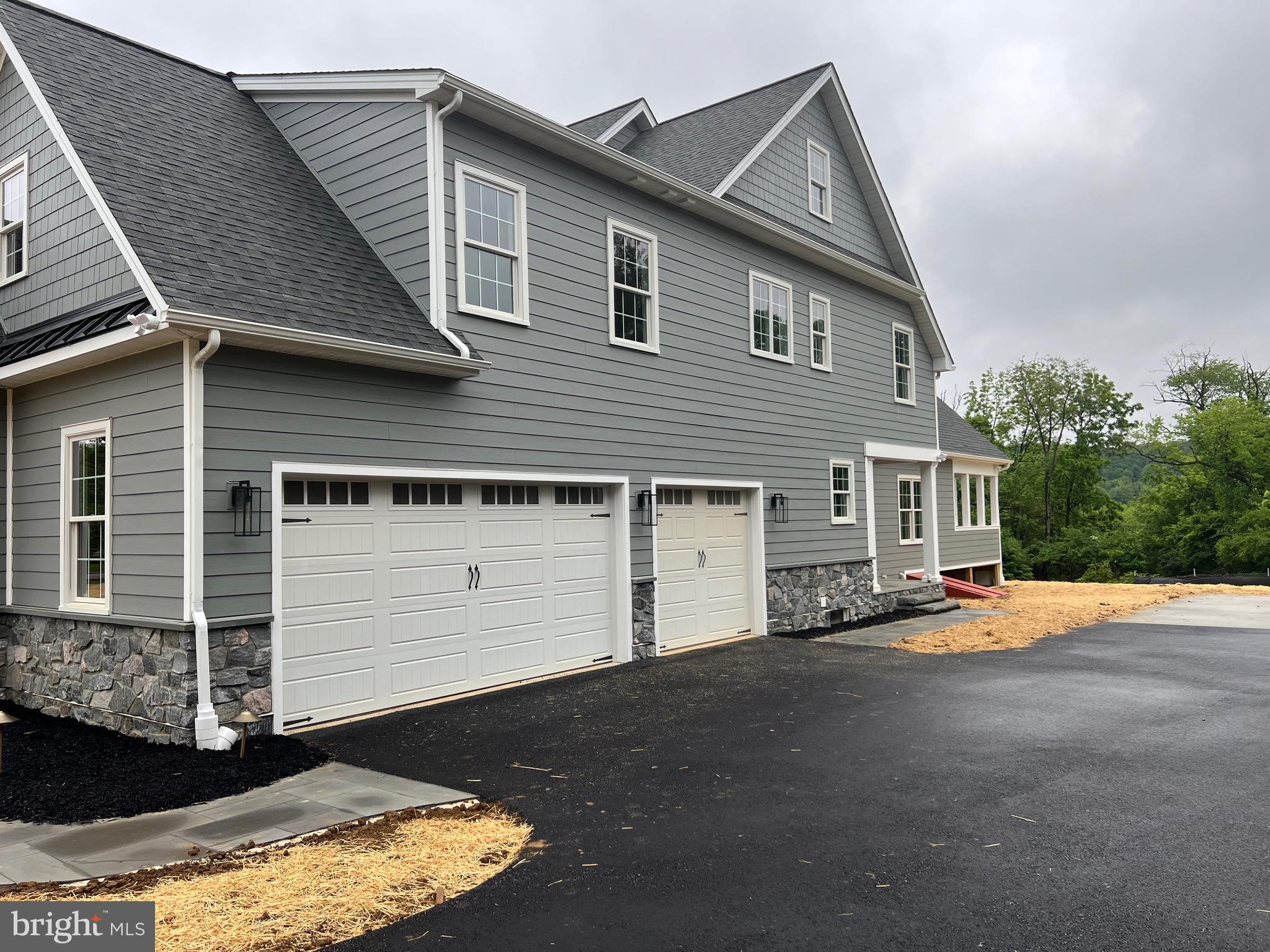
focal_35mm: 26
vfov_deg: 53.1
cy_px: 476
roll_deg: +1.4
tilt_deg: +2.4
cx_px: 635
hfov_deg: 67.3
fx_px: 954
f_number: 1.5
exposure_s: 1/439
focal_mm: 5.7
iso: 50
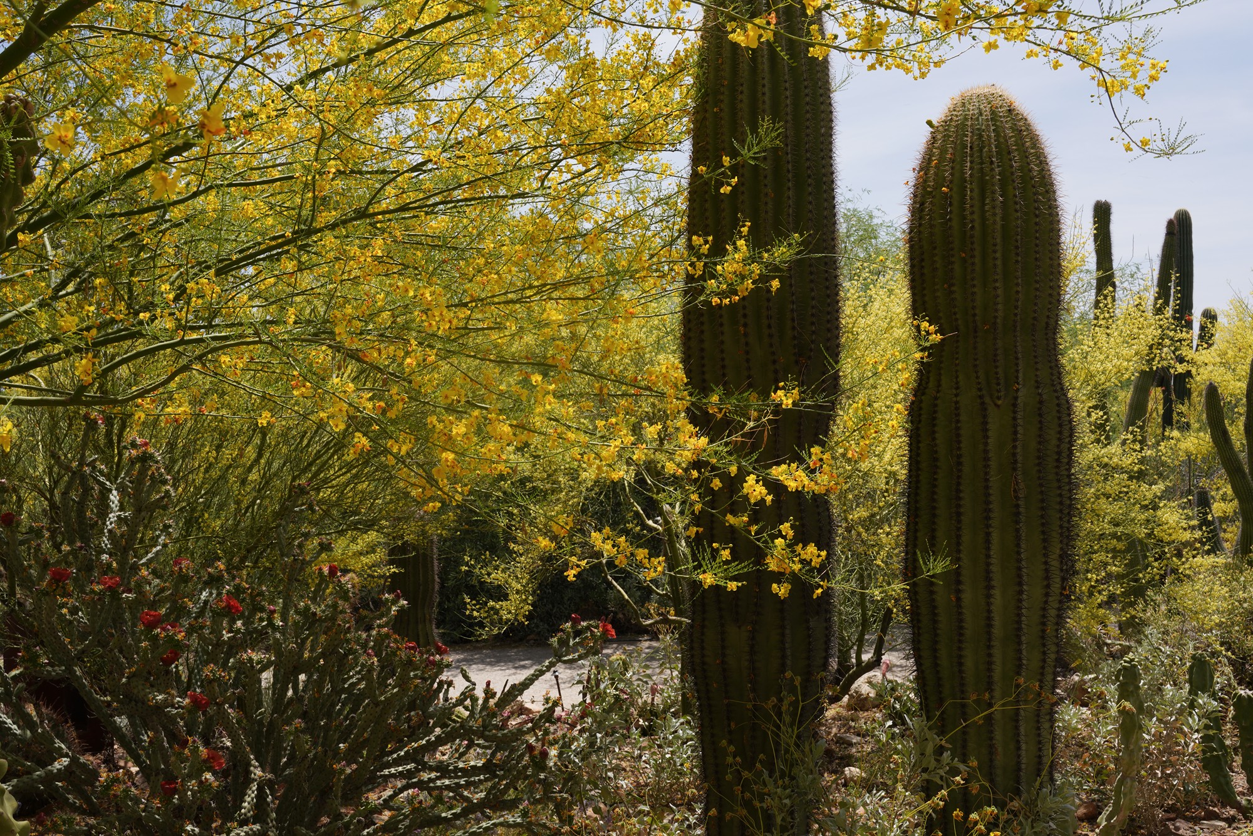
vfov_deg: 35.1
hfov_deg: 50.7
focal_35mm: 38
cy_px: 418
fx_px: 1323
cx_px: 626
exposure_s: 1/100
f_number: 16
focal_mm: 38
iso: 100
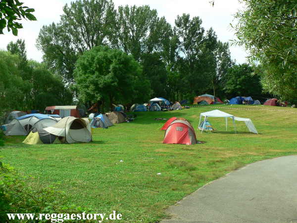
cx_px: 148
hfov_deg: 52.6
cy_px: 112
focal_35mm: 35
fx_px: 300
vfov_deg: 40.7
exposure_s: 1/250
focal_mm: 6
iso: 64
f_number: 4
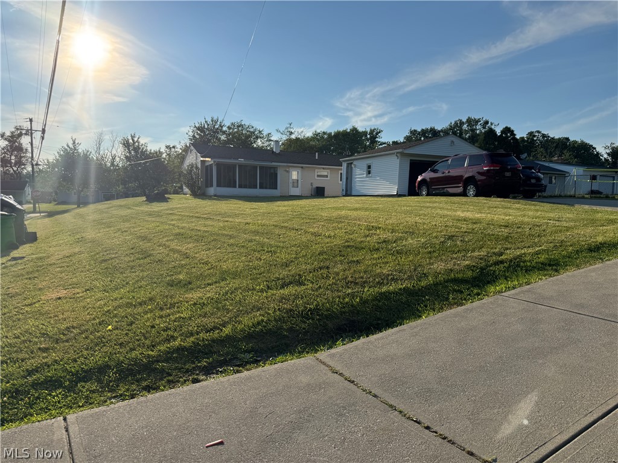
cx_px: 309
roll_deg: -1.5
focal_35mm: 24
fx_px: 428
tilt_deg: -4.4
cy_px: 232
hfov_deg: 71.6
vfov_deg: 56.8
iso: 80
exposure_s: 1/6410
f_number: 1.78
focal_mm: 6.76
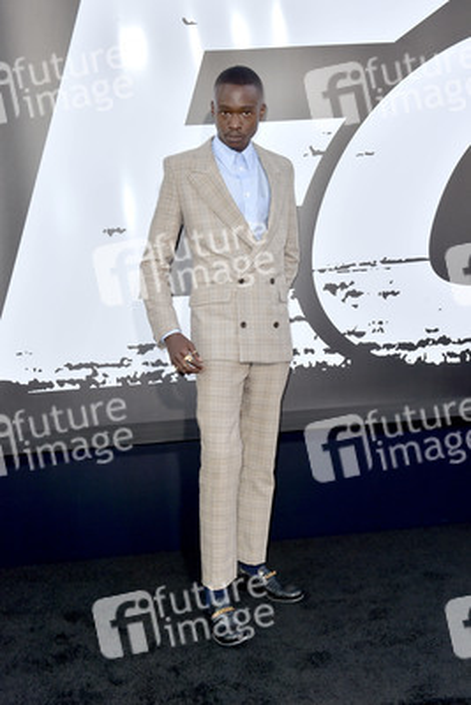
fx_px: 784
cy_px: 352
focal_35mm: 40
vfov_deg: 48.4
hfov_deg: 33.4
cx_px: 236
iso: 250
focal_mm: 40
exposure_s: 1/250
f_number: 6.3
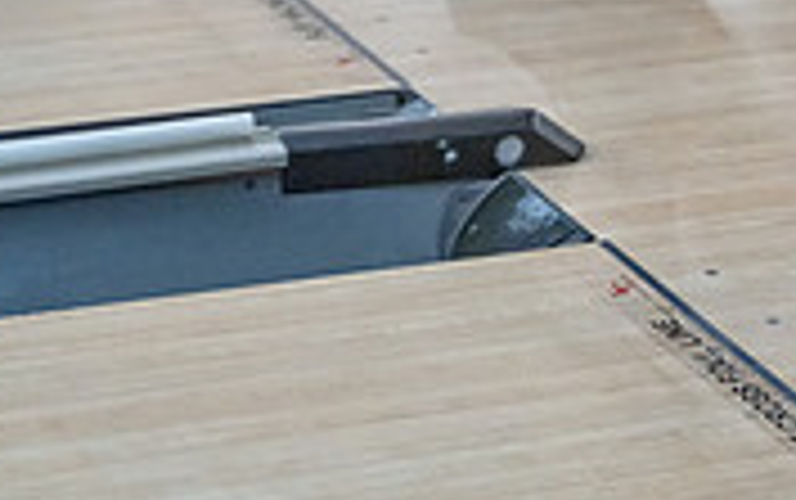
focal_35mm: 181
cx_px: 643
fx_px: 3930
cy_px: -432
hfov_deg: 11.5
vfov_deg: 7.1
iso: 4000
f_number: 2.8
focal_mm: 70
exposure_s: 1/1000
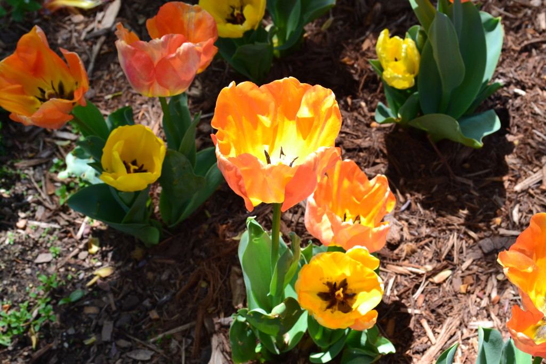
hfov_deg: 28.1
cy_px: 182
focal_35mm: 72
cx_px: 273
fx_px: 1092
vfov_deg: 18.9
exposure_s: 1/250
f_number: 10
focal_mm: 48
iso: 400
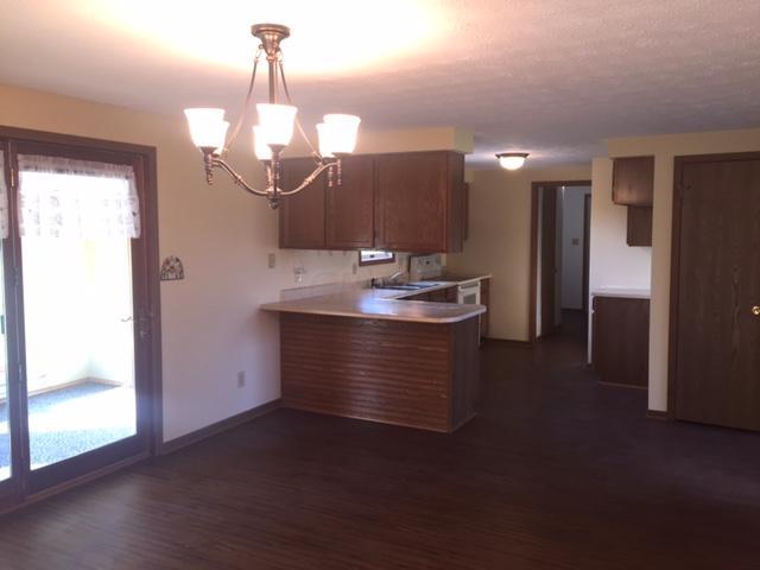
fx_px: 637
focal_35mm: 29
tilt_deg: -4.8
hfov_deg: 61.7
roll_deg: -1.1
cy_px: 285
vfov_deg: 48.2
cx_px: 380
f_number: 2.2
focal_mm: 4.15
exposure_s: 1/30
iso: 32
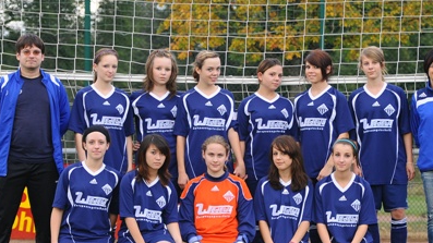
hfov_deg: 15.5
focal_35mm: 139
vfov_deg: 8.7
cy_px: 162
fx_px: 1595
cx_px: 226
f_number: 2.8
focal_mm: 70
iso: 320
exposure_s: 1/500
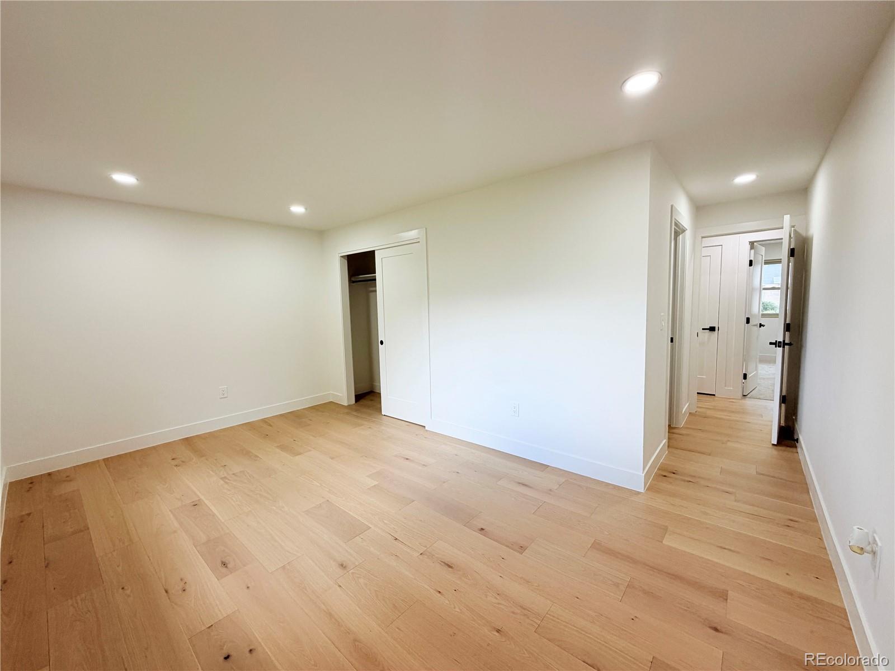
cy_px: 336
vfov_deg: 85.7
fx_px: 362
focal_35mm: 14
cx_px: 448
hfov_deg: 102.1
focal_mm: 2.22
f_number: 2.2
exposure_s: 1/121
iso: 125
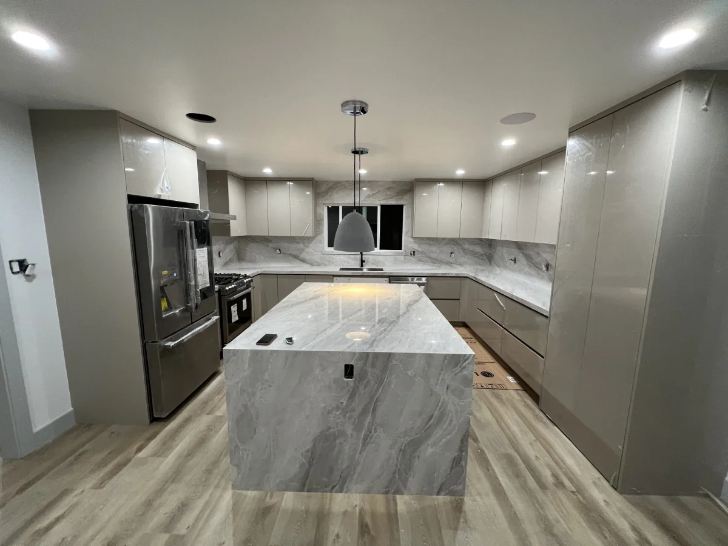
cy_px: 273
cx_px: 364
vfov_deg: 89.9
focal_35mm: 13
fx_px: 273
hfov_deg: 106.2
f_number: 1.8
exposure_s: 1/60
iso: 160
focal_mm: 1.57
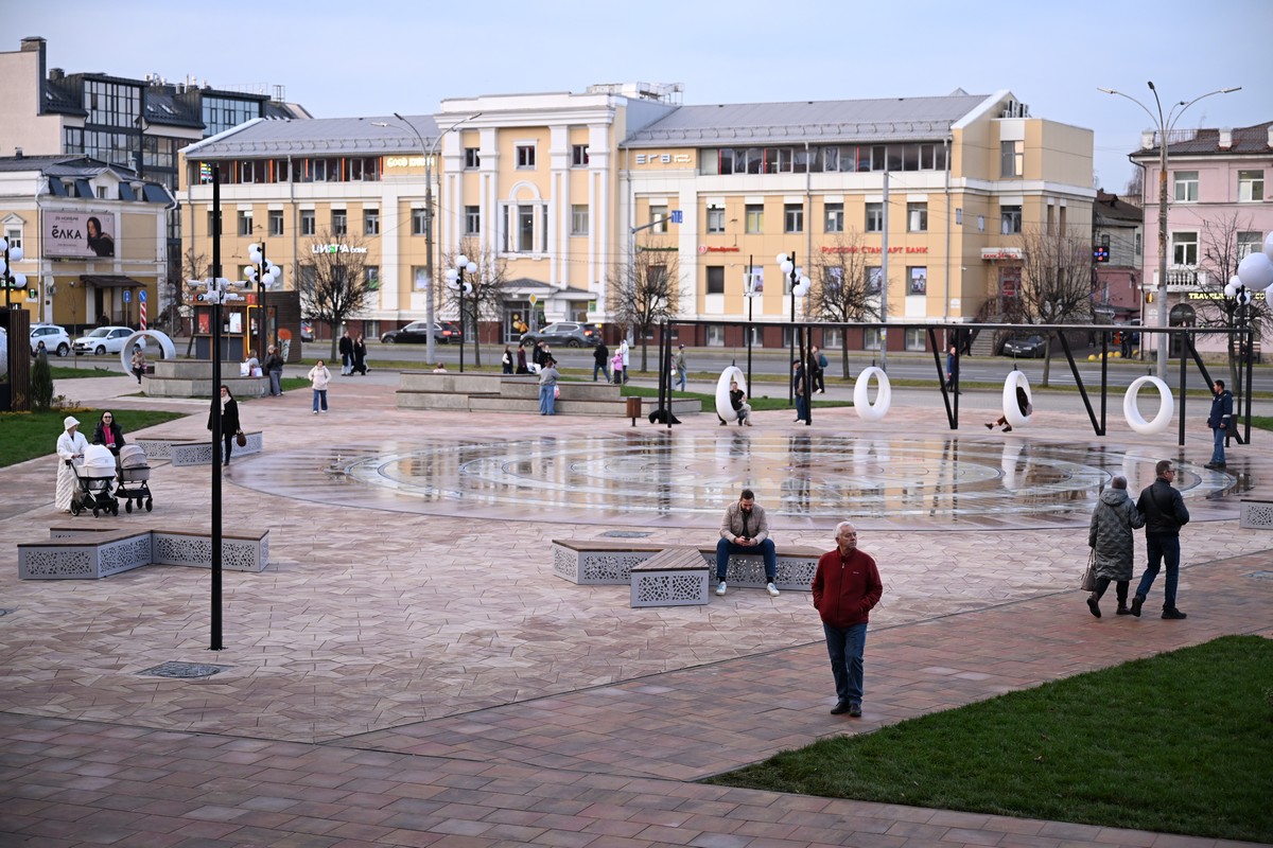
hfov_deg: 34.5
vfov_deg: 23.4
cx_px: 636
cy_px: 424
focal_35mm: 58
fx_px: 2051
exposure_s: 1/320
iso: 640
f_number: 3.2
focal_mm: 58
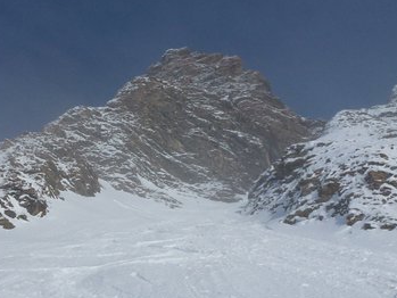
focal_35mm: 55
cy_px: 189
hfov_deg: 34.6
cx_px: 132
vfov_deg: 26.5
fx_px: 631
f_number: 4.5
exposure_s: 1/2000
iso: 100
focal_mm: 4.3
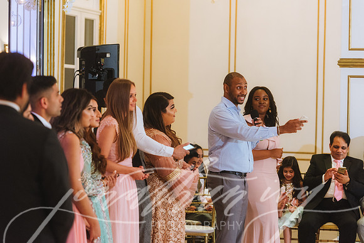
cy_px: 122
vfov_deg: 12.2
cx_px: 182
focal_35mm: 112
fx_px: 1133
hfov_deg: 18.3
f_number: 2.8
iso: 2000
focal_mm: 112
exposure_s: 1/100
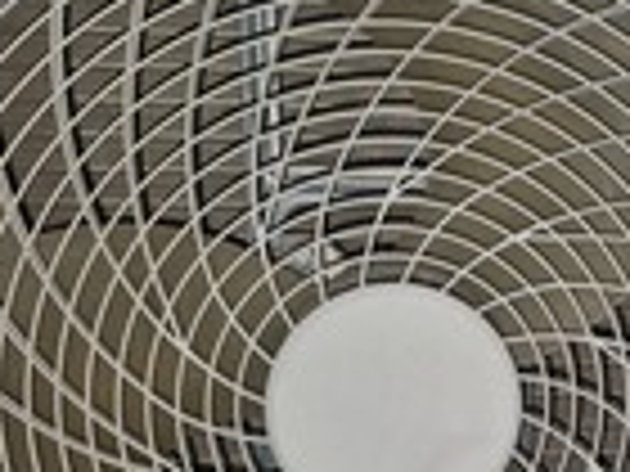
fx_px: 1365
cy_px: 353
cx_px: 578
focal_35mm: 75
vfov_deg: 19.5
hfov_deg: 25.1
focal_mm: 5.54
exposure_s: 1/50
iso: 80
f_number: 1.8
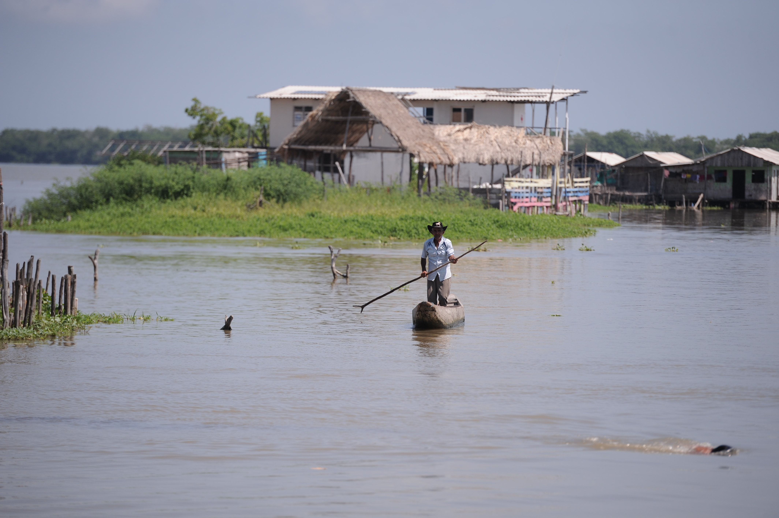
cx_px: 390
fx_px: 4325
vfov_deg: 6.9
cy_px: 259
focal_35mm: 200
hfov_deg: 10.3
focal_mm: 200
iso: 250
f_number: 3.2
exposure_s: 1/3200
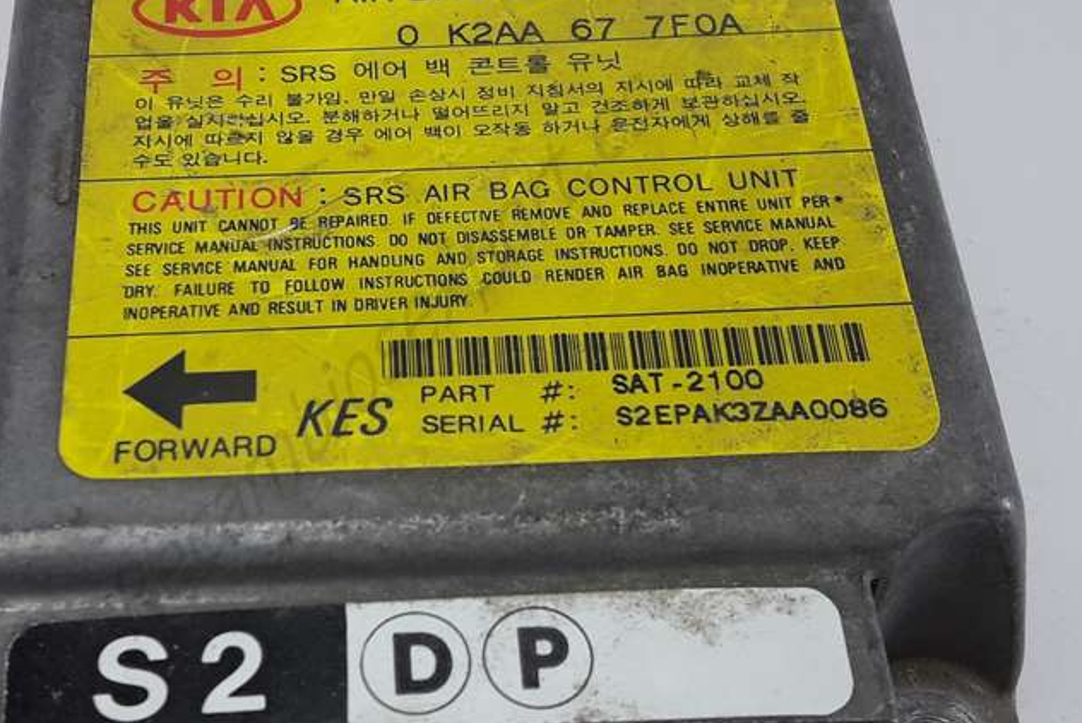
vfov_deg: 23.8
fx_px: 1714
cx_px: 399
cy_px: 343
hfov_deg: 34.8
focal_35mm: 57
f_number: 1.9
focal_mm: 3.7
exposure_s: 1/100
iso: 64
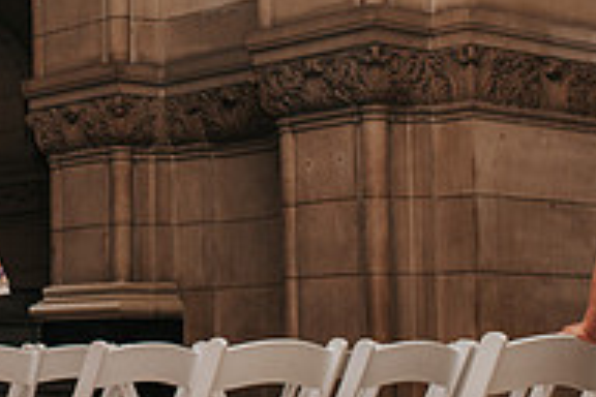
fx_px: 1788
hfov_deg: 18.4
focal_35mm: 108
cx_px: -19
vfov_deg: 12.7
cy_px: 212
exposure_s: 1/160
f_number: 4
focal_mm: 35
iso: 1000
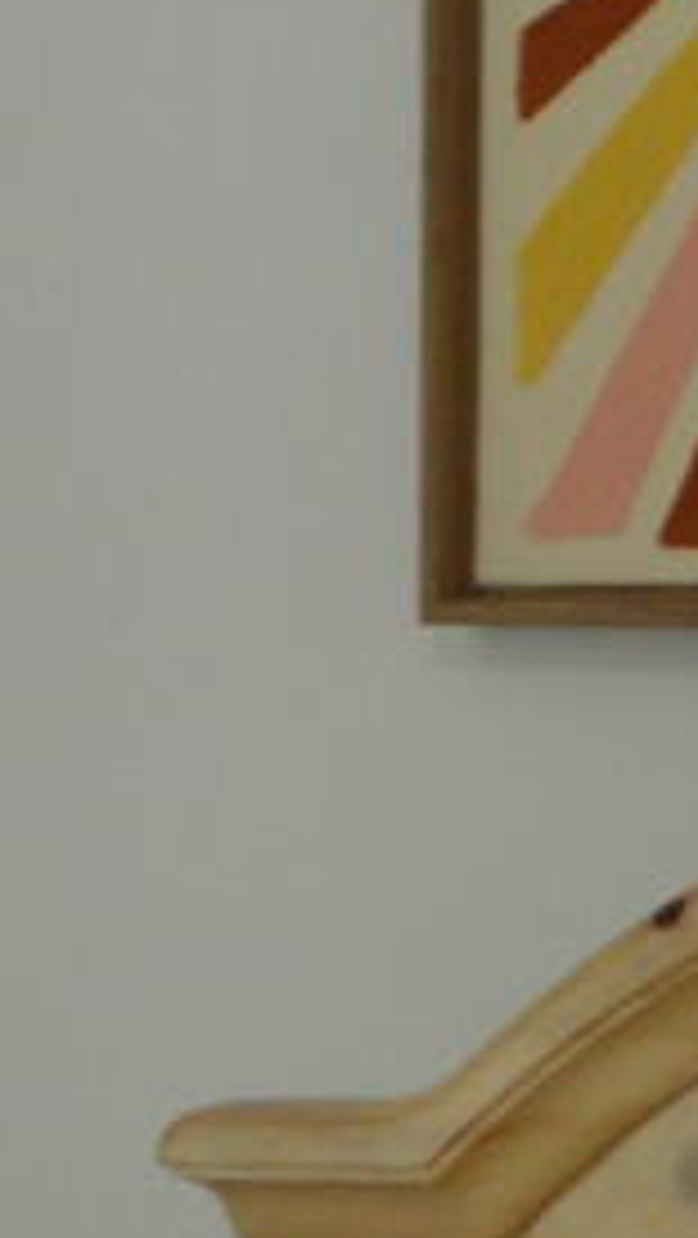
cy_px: 2152
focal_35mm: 308
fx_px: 10119
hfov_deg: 3.9
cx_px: 1063
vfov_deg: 6.8
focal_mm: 18
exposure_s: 1/60
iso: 400
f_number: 4
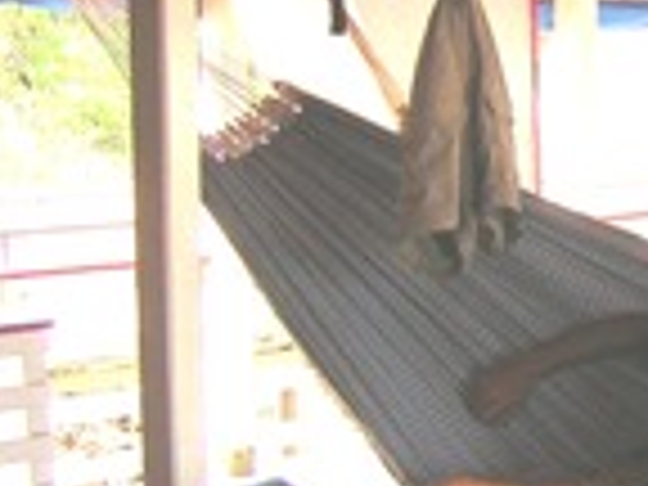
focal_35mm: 100
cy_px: 243
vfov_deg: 14.8
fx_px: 1872
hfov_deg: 18.5
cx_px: 792
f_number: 2.6
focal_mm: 4.7
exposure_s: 1/156
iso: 50
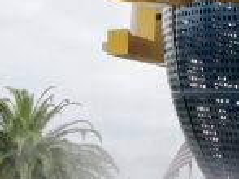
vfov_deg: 11.5
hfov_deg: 13.2
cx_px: 478
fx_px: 890
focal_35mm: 129
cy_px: 72
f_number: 16
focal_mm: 4.5
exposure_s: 1/1026
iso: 50
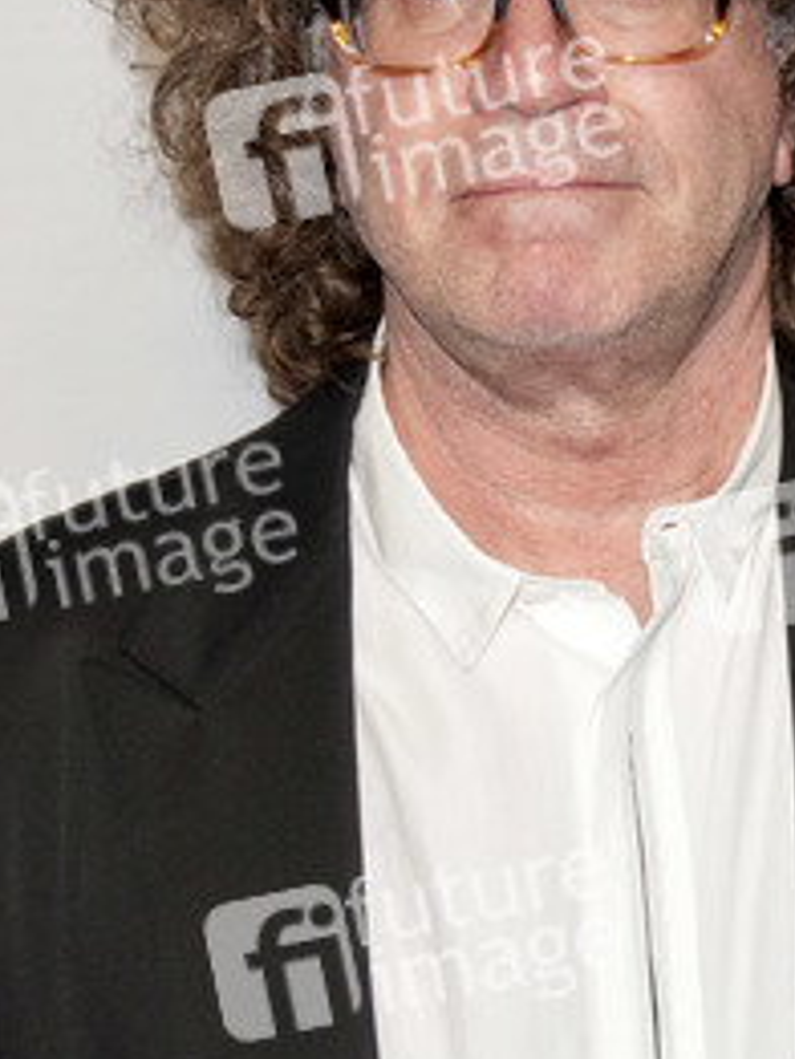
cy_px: 337
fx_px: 1713
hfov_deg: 26.0
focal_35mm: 56
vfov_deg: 34.0
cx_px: 533
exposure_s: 1/400
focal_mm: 38
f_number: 4
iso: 500
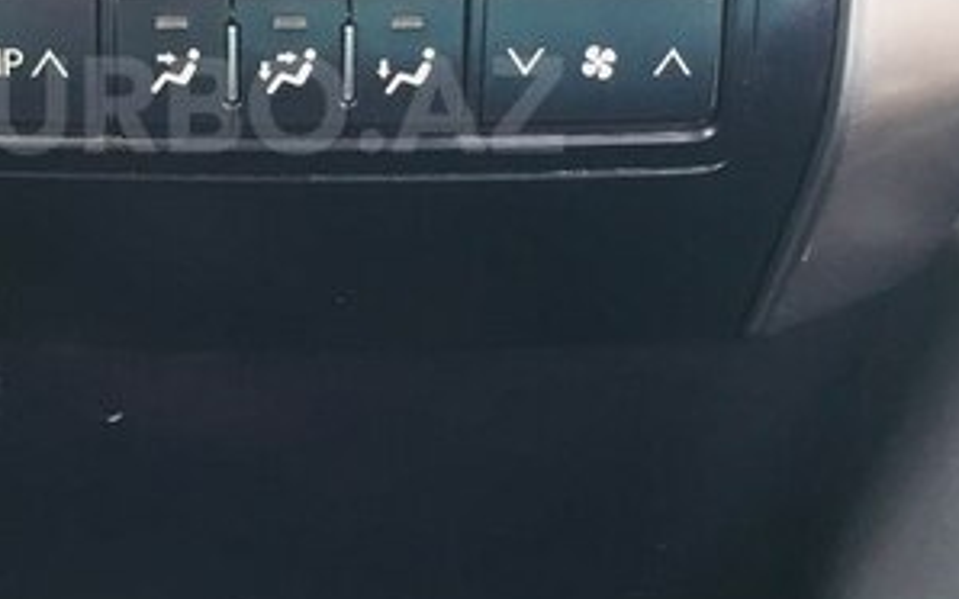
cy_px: 105
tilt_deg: -34.1
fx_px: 1777
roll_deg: +0.3
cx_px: 235
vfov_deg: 18.9
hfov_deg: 29.7
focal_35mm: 68
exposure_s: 1/33
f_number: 2.2
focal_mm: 4.15
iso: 100
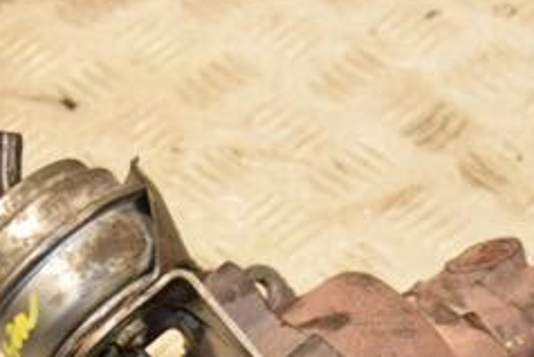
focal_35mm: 121
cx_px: 355
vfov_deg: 11.1
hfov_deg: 16.9
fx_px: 1796
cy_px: 436
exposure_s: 1/200
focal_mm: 32
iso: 800
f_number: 5
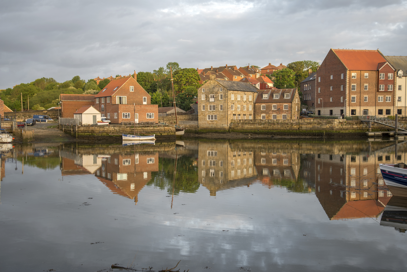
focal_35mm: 46
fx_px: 520
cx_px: 204
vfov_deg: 29.3
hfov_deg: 42.7
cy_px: 136
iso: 100
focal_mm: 46
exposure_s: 1/60
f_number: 5.6
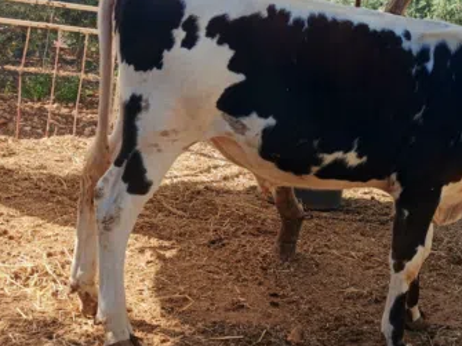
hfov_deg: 40.6
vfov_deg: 32.6
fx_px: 587
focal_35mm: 44
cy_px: 120
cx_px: 390
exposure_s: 1/100
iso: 88
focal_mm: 5.89
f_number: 1.8
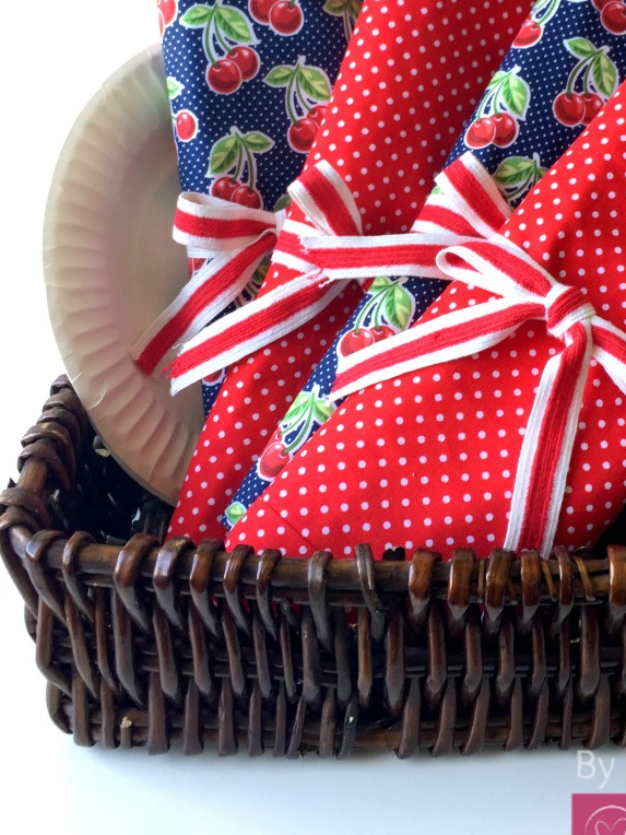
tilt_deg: -29.9
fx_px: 1037
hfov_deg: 33.3
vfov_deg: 43.1
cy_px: 263
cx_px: 413
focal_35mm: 43
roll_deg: -0.6
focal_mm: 4.15
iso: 32
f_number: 2.2
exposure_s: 1/60
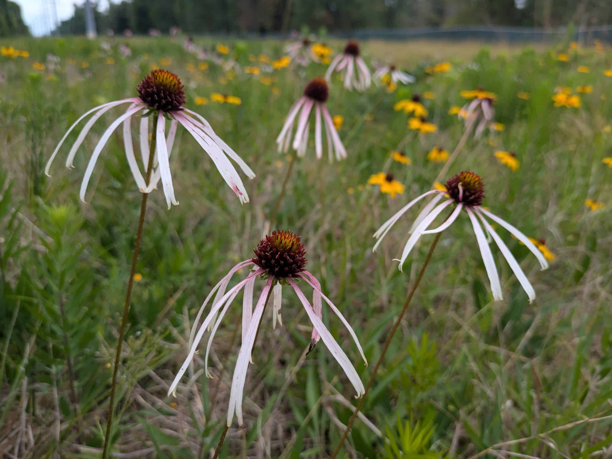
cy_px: 230
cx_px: 306
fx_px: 442
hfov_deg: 69.4
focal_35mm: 25
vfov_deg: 54.9
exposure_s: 1/877
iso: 41
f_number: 1.89
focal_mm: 5.43
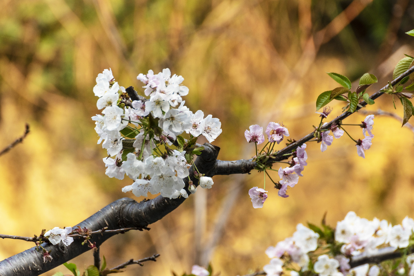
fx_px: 5175
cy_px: 138
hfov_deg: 4.6
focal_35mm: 450
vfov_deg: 3.1
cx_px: 207
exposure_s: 1/500
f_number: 5.6
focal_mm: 300
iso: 320
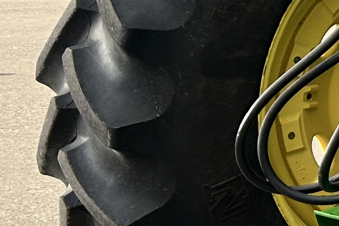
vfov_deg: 7.8
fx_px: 1638
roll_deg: -0.7
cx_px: 987
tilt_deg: -3.7
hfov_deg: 9.5
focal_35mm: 174
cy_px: -37
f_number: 1.5
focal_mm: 5.7
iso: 50
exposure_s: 1/323
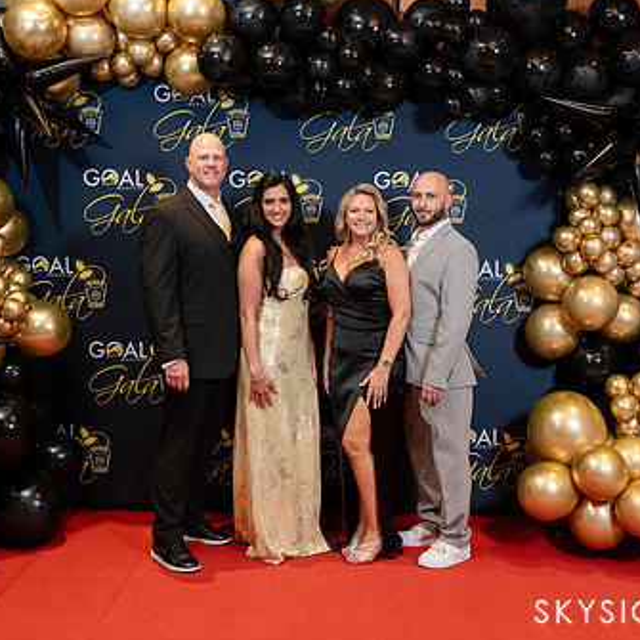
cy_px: 289
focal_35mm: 42
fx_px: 879
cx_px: 315
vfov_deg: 40.0
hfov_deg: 40.0
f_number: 3.5
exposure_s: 1/200
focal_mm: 28
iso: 1600
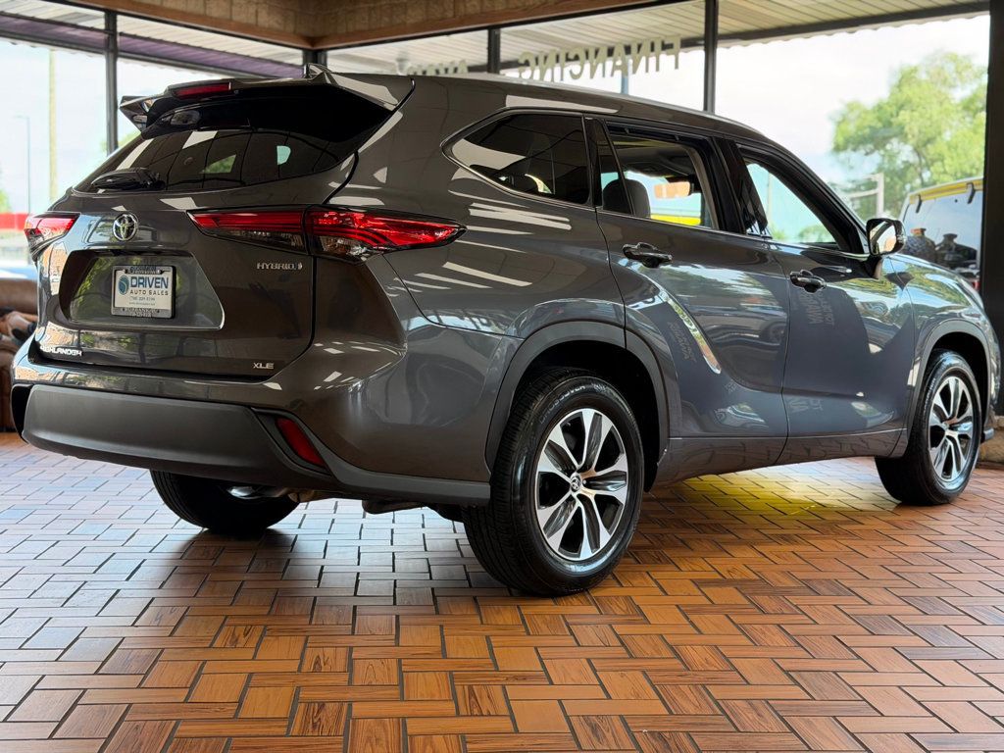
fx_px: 1392
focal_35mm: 48
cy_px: 376
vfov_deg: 30.3
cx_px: 502
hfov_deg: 39.7
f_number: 1.78
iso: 100
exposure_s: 1/205
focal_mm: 6.76
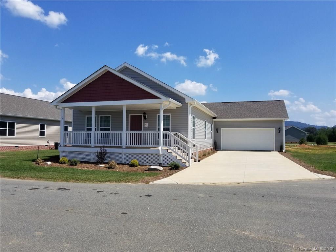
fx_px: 252
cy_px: 126
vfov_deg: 53.1
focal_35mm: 26
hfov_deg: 67.3
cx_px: 168
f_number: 1.7
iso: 50
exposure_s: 1/3424
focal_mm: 4.25
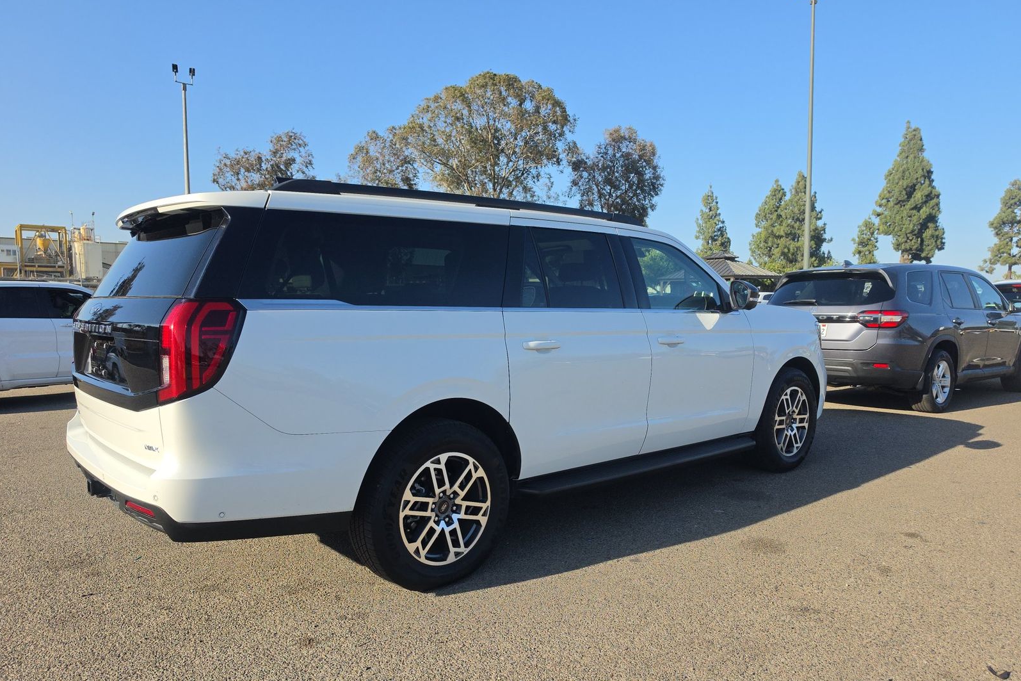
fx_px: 681
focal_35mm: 24
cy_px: 379
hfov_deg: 73.7
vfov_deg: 53.0
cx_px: 510
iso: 63
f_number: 1.4
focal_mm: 6.5
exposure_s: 1/4332
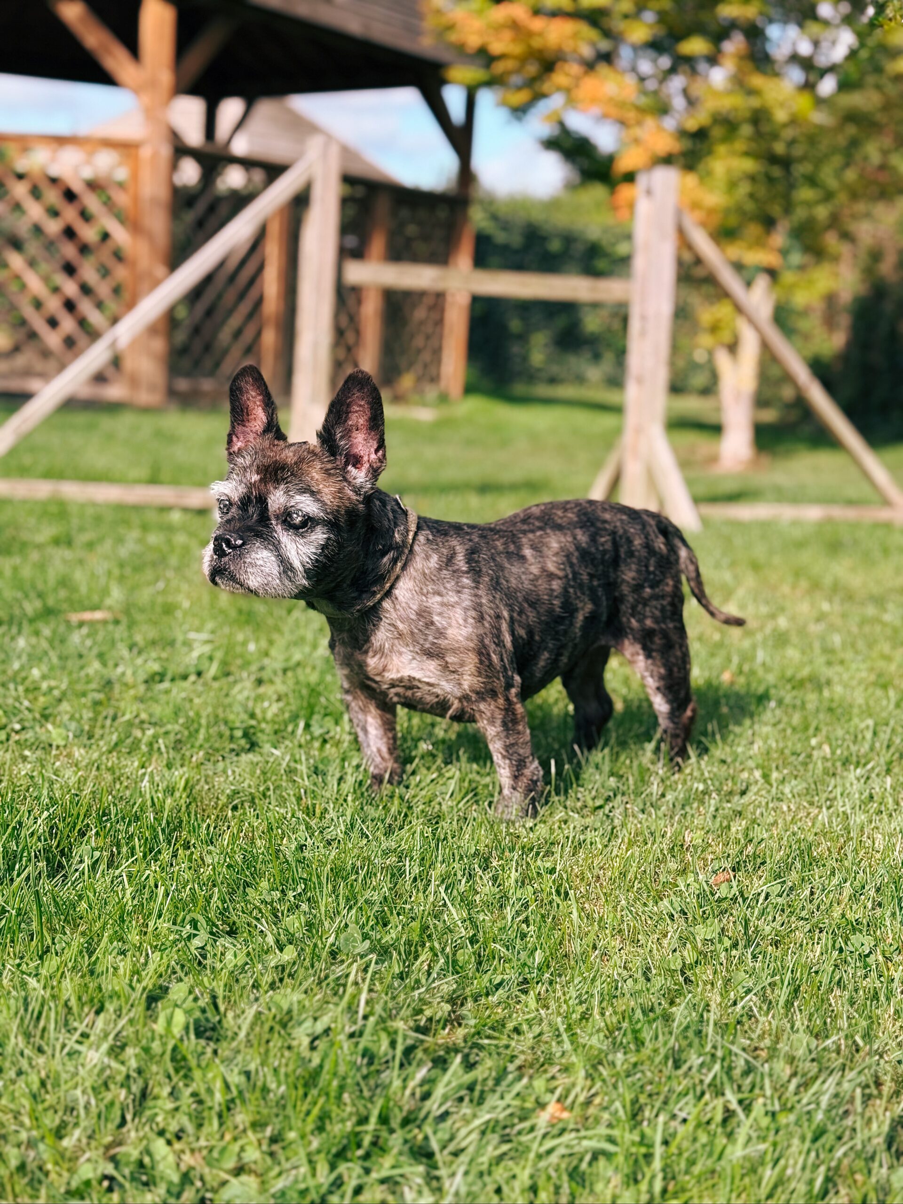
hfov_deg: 30.3
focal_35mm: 48
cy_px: 602
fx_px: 1670
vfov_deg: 39.7
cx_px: 452
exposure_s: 1/1869
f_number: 1.78
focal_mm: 6.76
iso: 64
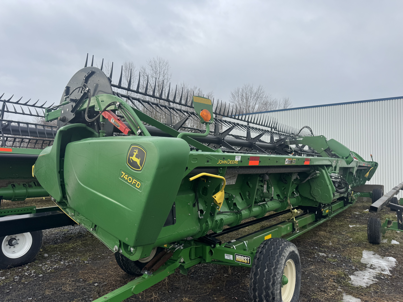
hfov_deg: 71.6
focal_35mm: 24
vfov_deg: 56.8
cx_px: 202
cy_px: 151
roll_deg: +0.6
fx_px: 279
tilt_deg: +1.8
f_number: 1.78
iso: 80
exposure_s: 1/2959
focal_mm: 6.76
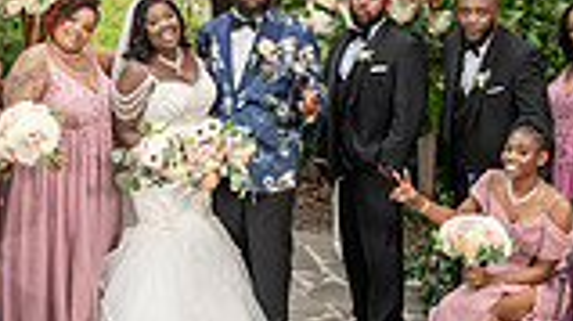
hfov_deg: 20.6
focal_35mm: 103
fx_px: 1563
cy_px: 20
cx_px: 156
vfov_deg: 11.6
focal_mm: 26
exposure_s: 1/200
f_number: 4
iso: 640
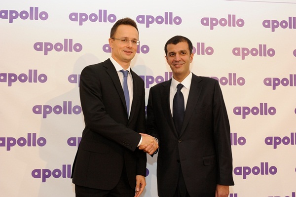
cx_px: 148
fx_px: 361
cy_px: 98
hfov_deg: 44.5
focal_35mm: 44
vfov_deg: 30.5
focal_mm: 44
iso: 3200
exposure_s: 1/250
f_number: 5.6
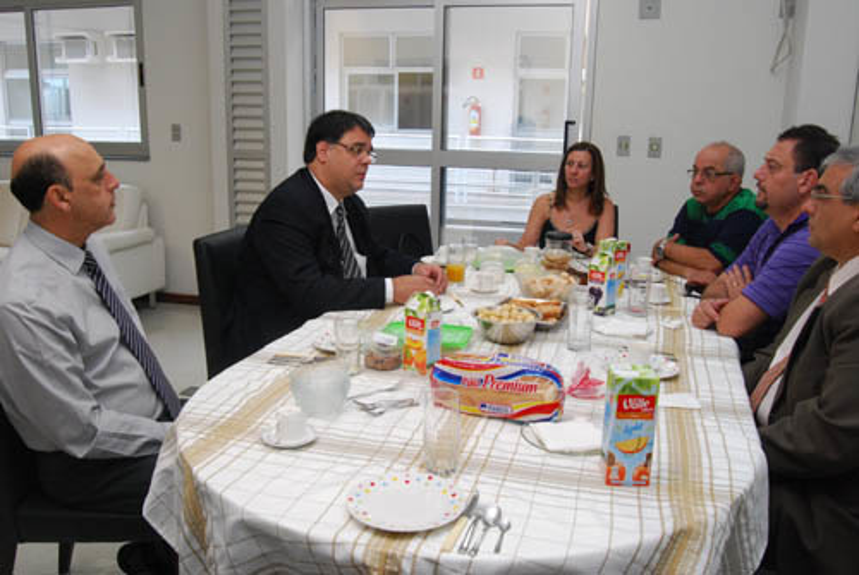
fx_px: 717
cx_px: 430
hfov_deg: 61.9
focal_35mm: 30
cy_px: 288
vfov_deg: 43.7
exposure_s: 1/50
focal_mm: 20
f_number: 8
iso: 800
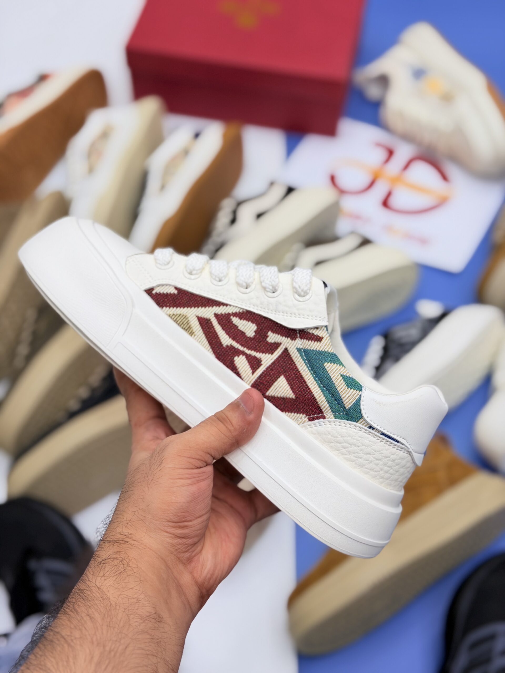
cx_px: 252
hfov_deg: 30.3
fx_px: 934
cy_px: 336
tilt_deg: -54.9
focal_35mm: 48
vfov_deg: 39.7
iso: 64
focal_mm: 6.76
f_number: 1.78
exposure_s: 1/413
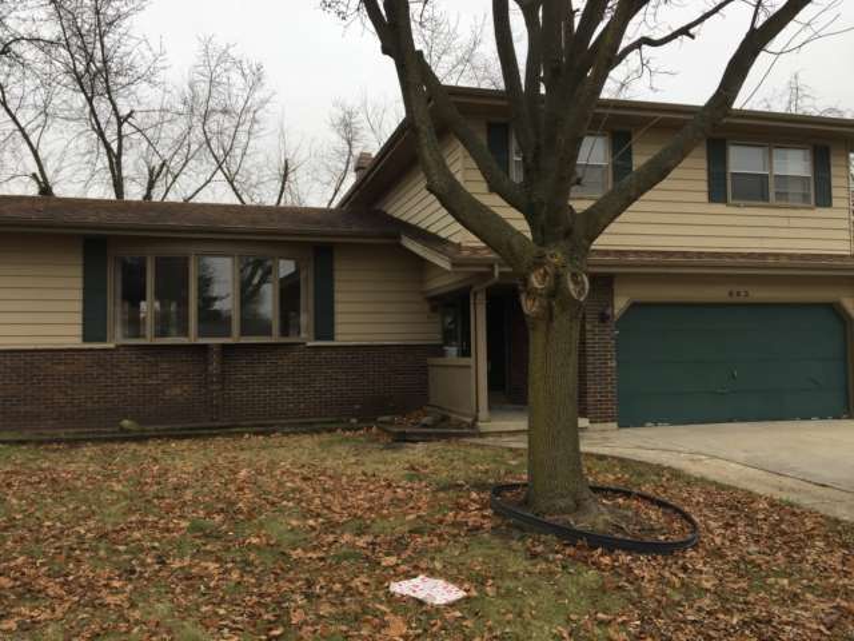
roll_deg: +0.1
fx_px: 715
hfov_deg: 61.7
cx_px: 427
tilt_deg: +1.8
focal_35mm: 29
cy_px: 320
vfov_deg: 48.2
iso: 32
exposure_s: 1/608
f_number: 2.2
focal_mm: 4.15
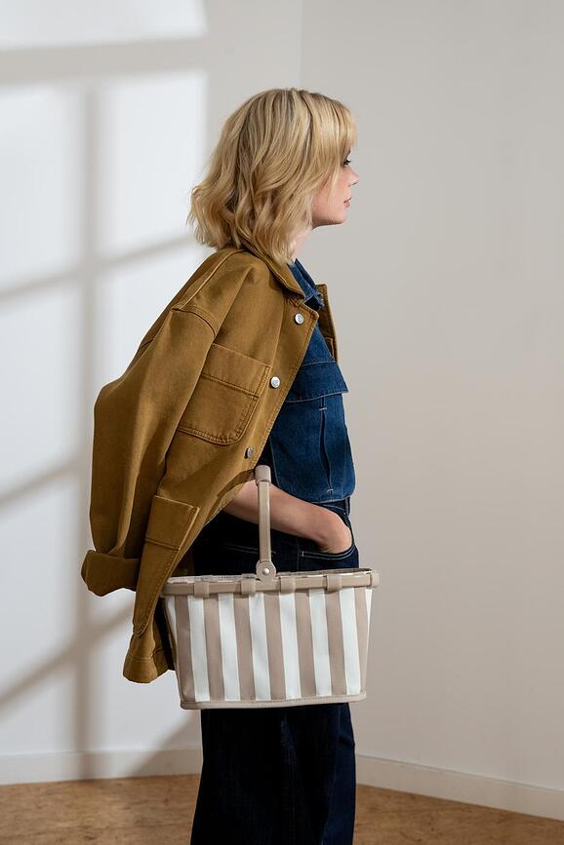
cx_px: 282
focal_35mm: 48
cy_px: 422
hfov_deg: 28.1
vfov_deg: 41.1
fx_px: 1128
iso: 1000
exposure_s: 1/250
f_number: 5.6
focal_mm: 48
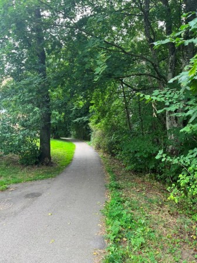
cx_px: 98
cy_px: 132
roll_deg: +3.8
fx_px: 197
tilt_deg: -0.3
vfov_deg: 67.3
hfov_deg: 53.1
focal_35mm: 26
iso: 40
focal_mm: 5.1
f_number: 1.6
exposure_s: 1/122
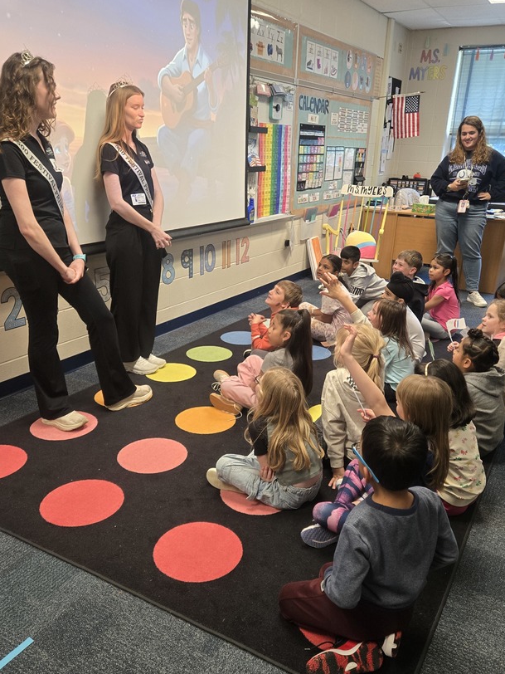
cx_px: 265
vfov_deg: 61.5
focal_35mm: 29
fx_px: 564
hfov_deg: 48.2
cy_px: 369
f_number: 1.8
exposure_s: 1/94
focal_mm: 5.4
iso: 250
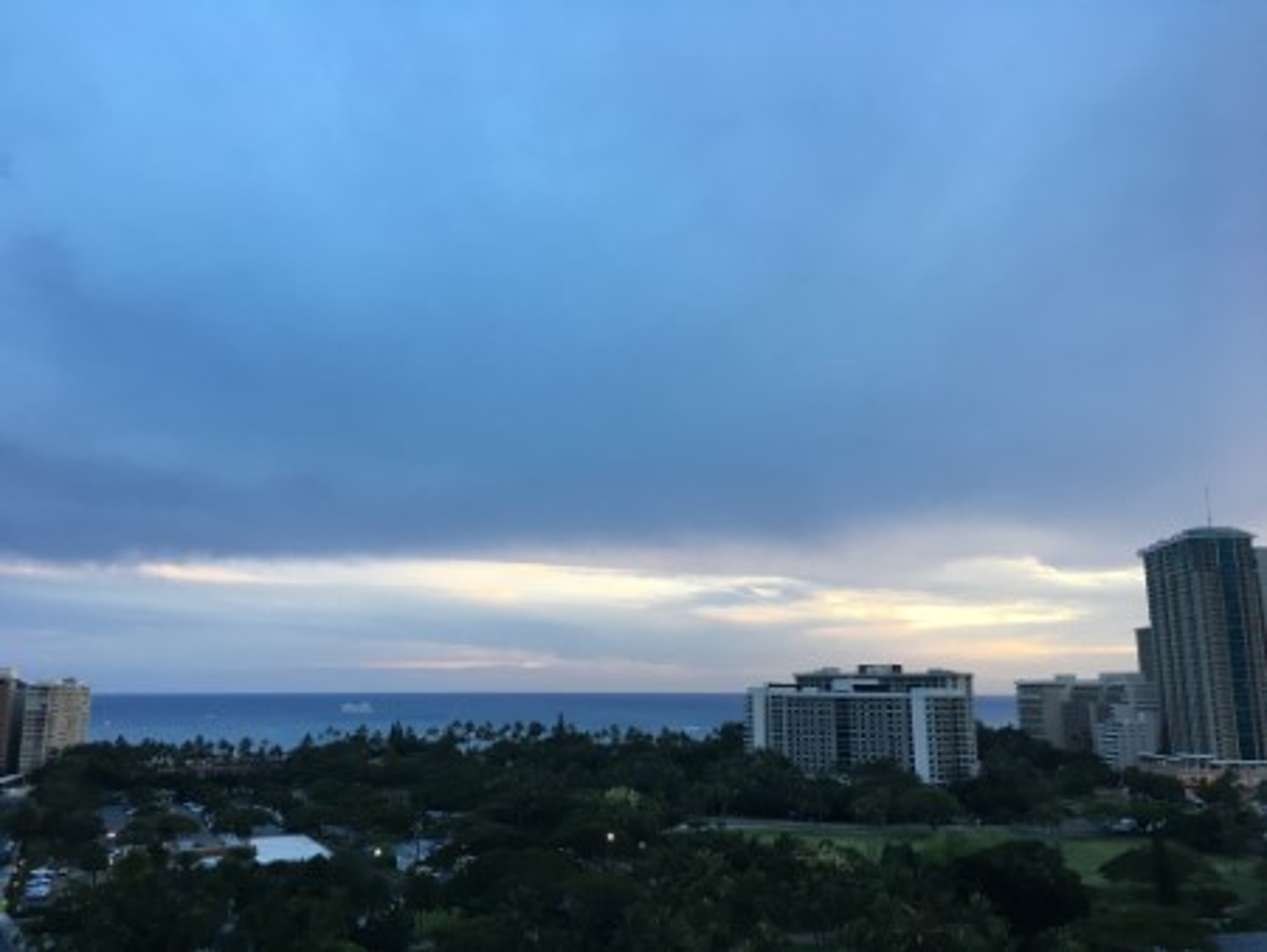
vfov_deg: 48.3
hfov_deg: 61.6
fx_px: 1062
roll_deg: -0.8
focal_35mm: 29
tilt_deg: +9.8
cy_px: 476
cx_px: 634
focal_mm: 4.15
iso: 32
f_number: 2.2
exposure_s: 1/40
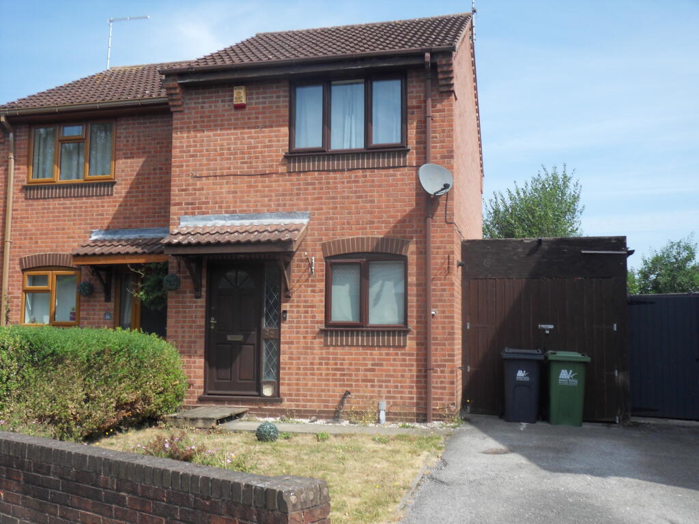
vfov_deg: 39.7
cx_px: 350
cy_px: 262
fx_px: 727
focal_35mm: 36
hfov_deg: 51.4
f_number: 8.7
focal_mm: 6.3
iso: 80
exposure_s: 1/125
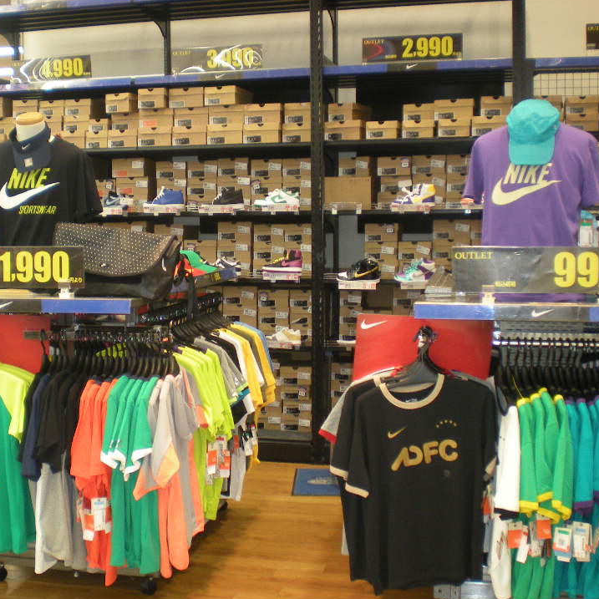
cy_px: 288
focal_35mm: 48
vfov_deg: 35.4
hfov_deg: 35.3
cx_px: 247
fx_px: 940
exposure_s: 1/30
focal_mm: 6.3
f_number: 3.1
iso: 185
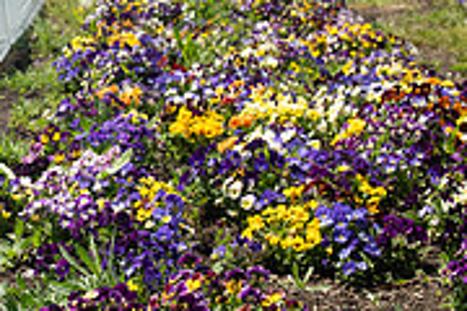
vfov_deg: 13.3
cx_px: -16
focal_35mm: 103
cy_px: 131
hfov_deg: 19.2
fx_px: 1336
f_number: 4.5
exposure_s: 1/4000
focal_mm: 32
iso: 500
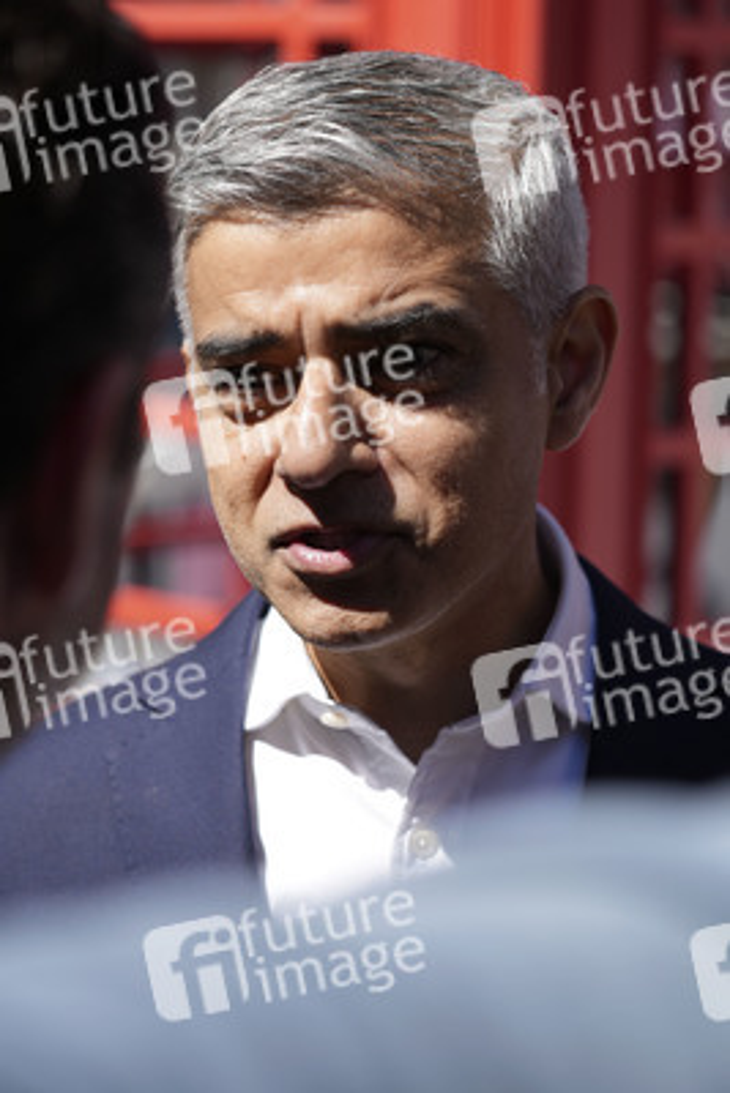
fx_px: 3039
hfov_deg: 13.7
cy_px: 546
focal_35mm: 100
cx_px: 365
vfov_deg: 20.4
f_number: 4.5
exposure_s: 1/500
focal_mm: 100
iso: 100
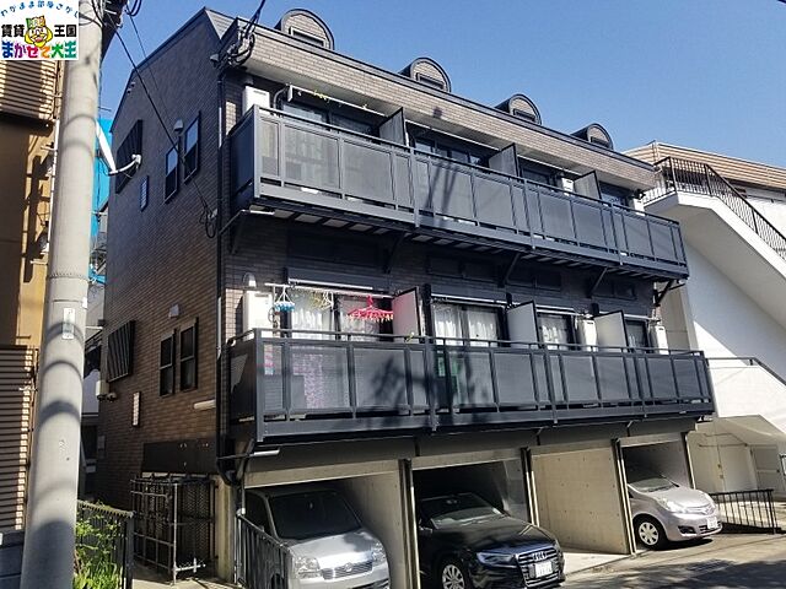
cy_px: 294
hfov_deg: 67.3
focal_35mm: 26
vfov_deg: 53.1
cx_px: 393
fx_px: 590
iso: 50
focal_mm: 4.25
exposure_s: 1/2048
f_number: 1.7
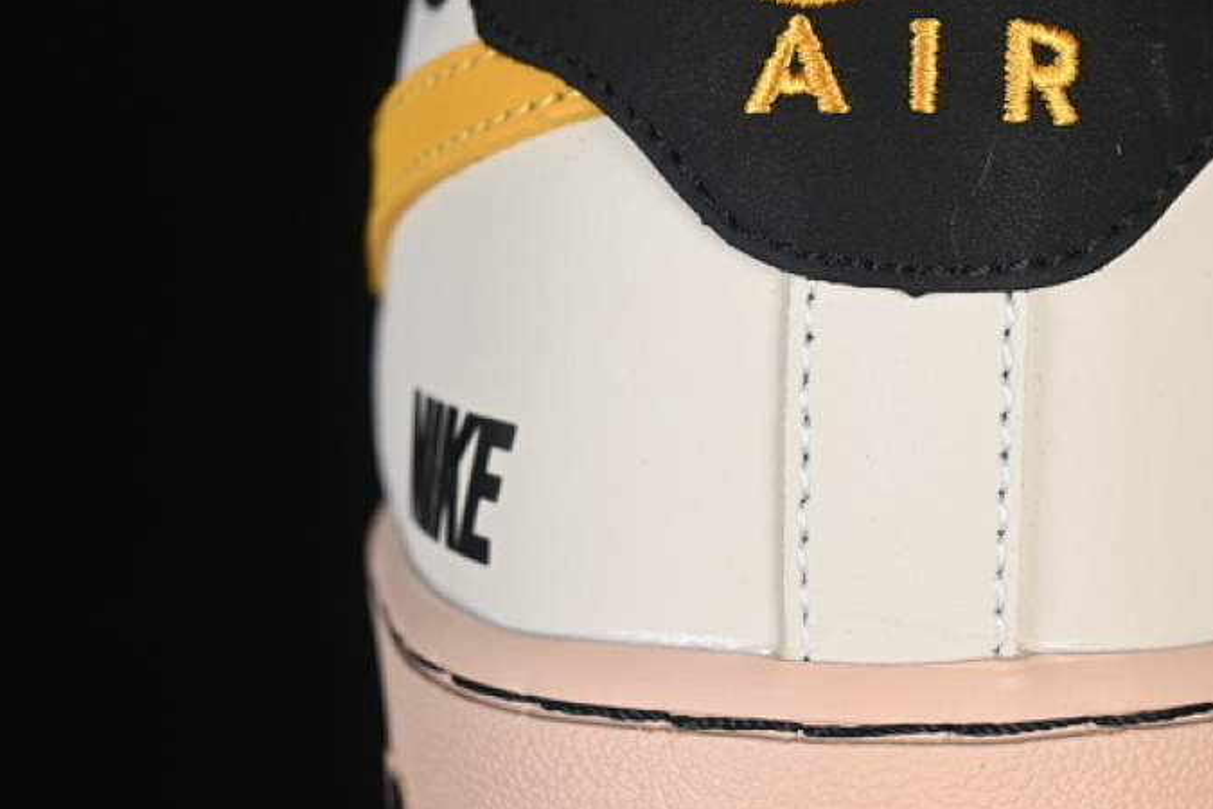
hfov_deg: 17.0
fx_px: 4043
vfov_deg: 11.4
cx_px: 873
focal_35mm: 120
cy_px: 325
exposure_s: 1/60
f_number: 7.1
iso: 160
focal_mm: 50
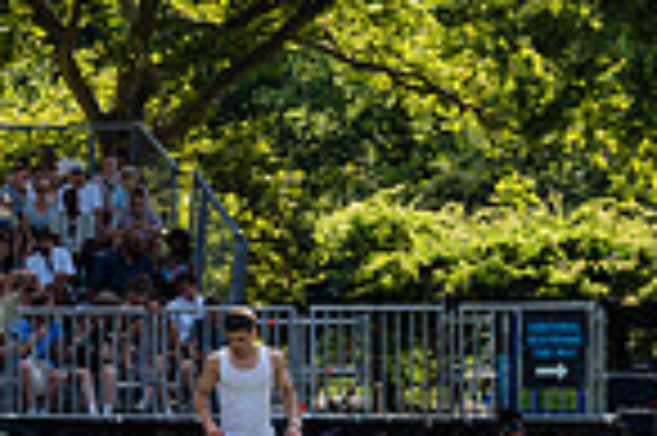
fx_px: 2078
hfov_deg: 15.9
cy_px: 348
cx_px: -436
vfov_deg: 11.9
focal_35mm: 114
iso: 320
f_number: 3.5
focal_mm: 28
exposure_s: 1/1250
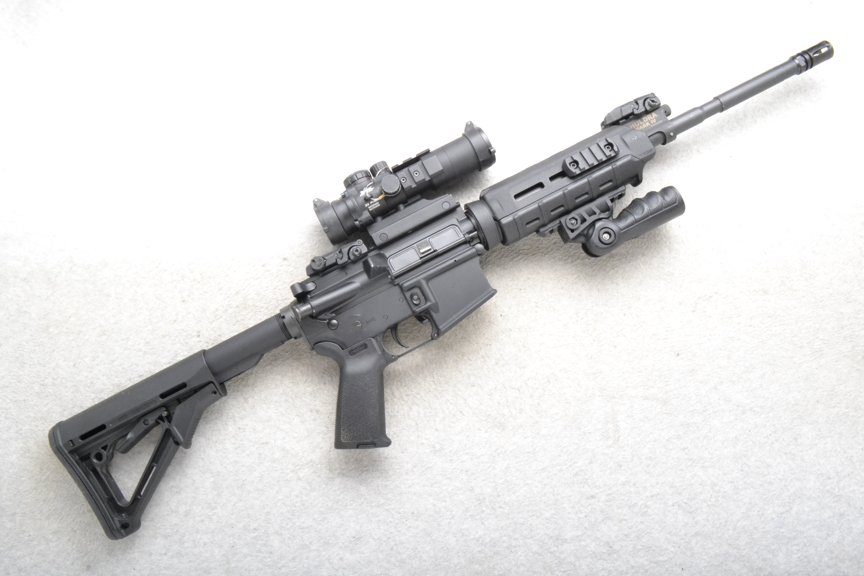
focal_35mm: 52
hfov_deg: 37.9
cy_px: 288
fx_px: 1260
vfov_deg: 25.8
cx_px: 432
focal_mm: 35
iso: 3200
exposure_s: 1/160
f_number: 20
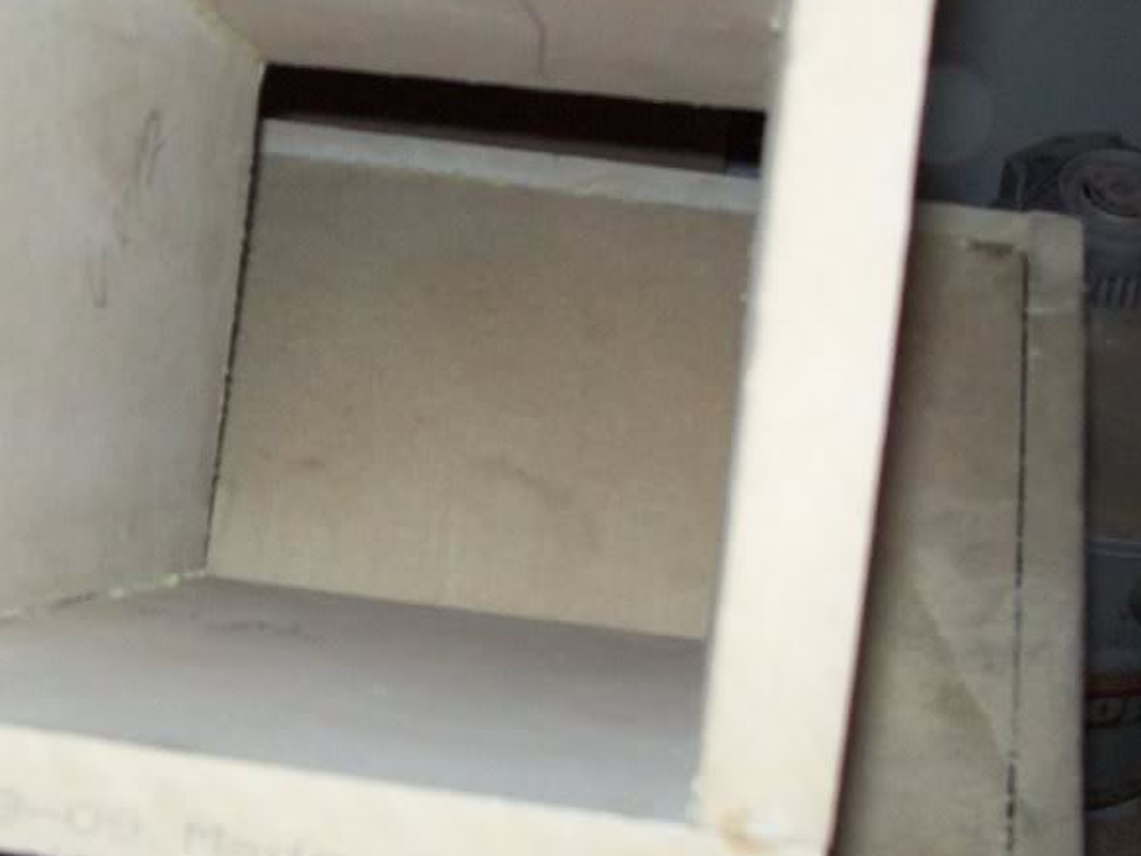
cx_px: 404
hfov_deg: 30.5
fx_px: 2077
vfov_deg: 23.3
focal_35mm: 63
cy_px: 355
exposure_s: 1/60
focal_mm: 6
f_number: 2.7
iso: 160
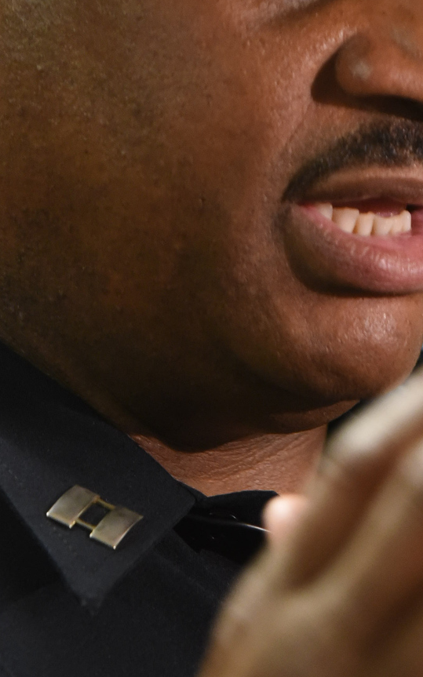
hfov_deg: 3.3
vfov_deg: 5.3
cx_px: 151
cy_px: 166
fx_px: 7326
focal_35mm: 397
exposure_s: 1/100
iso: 3200
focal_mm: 140
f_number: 5.6
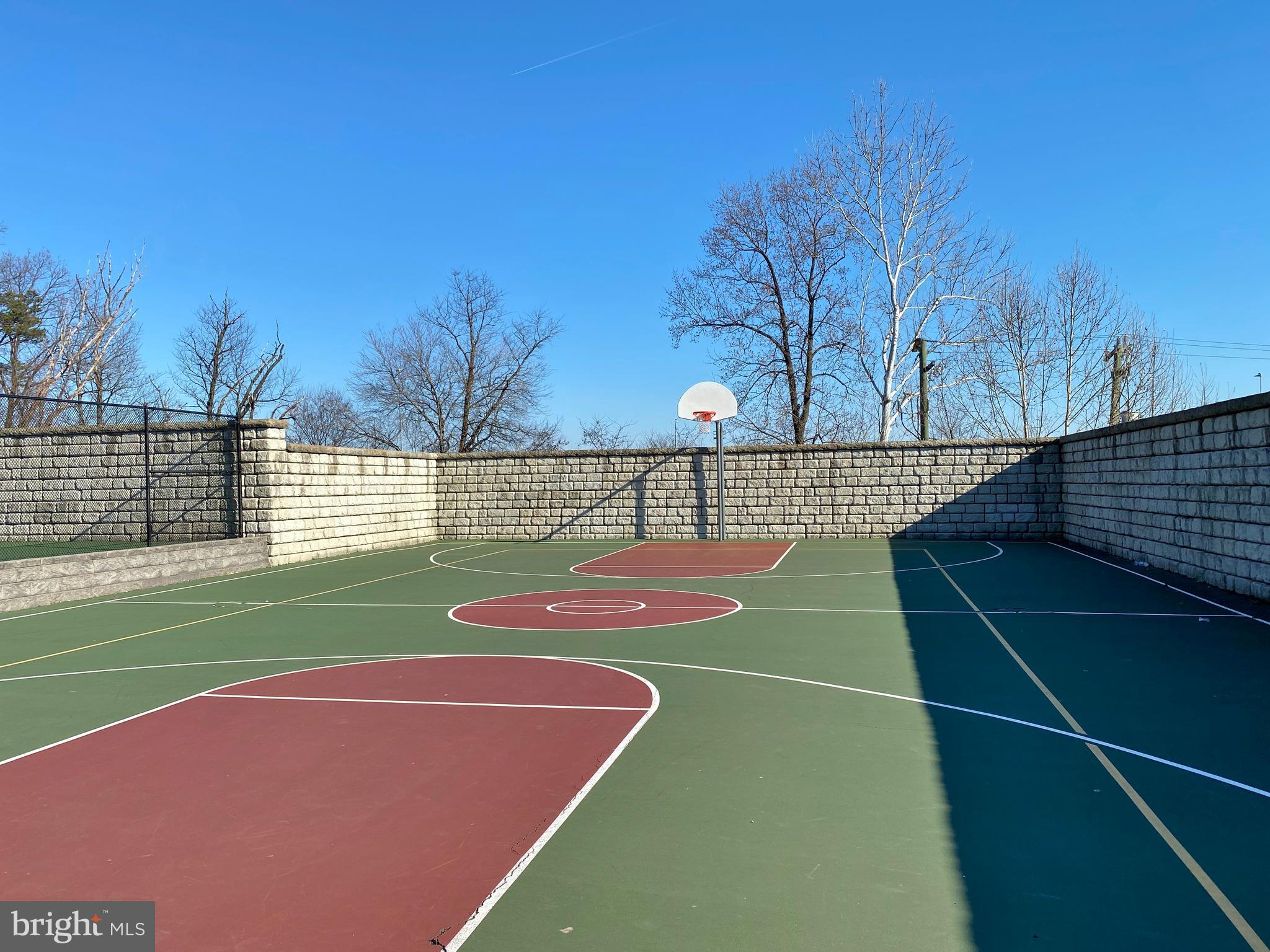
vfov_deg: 53.1
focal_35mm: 26
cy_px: 476
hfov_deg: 67.3
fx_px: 954
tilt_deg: -0.4
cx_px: 635
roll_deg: +0.5
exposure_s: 1/2571
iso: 32
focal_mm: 4.25
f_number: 1.8
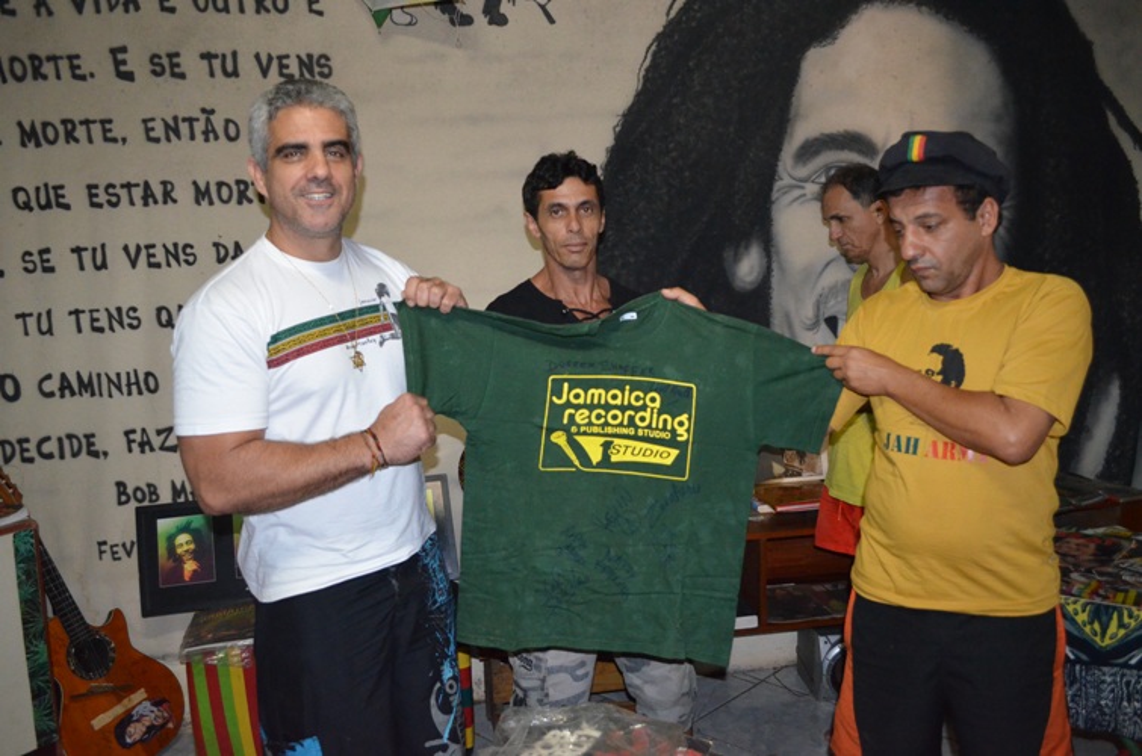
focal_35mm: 30
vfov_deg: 43.4
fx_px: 950
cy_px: 378
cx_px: 571
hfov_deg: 62.0
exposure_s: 1/60
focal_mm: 20
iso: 3200
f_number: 3.8
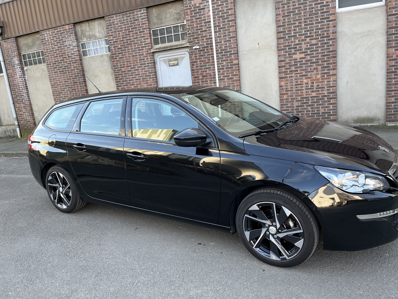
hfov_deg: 67.3
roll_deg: +6.0
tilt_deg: -12.8
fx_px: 299
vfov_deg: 53.1
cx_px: 199
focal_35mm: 26
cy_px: 150
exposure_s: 1/204
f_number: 1.6
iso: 40
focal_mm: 5.1
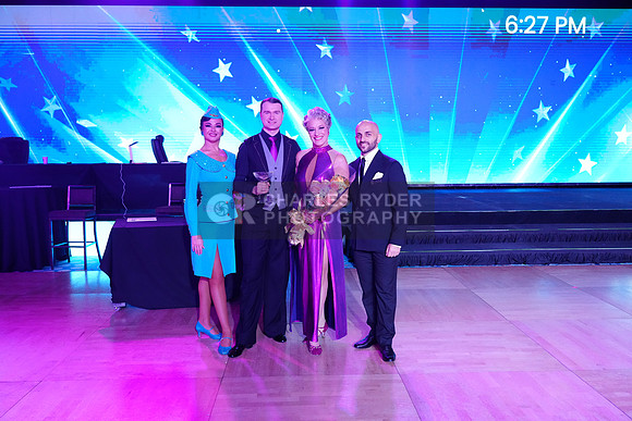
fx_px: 562
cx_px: 316
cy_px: 210
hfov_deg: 58.7
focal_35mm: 32
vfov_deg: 41.1
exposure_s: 1/500
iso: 3200
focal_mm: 32
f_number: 4
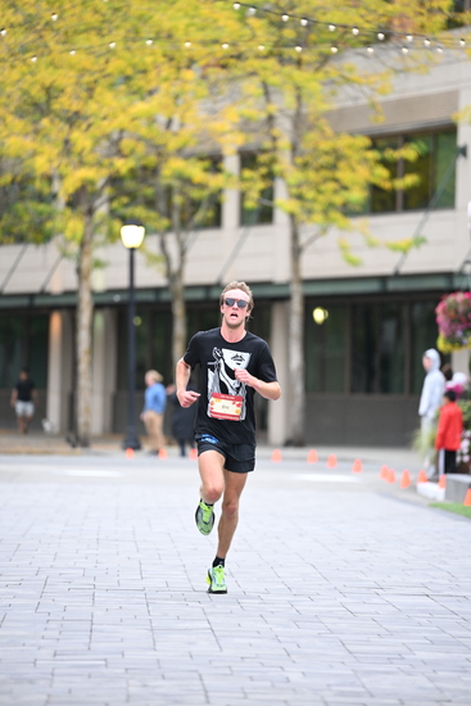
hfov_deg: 6.9
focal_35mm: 200
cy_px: 353
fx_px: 3922
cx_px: 236
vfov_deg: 10.3
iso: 1600
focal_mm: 200
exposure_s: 1/500
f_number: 2.8
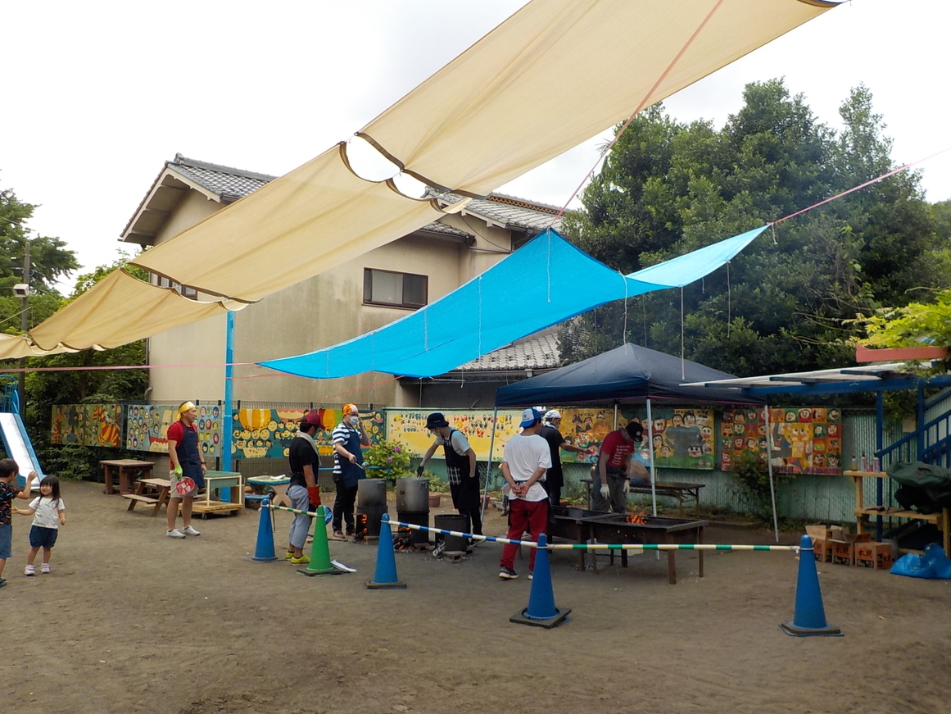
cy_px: 362
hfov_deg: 58.3
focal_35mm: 31
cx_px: 484
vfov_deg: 45.4
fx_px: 852
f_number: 3.3
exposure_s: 1/500
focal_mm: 4.1
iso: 125
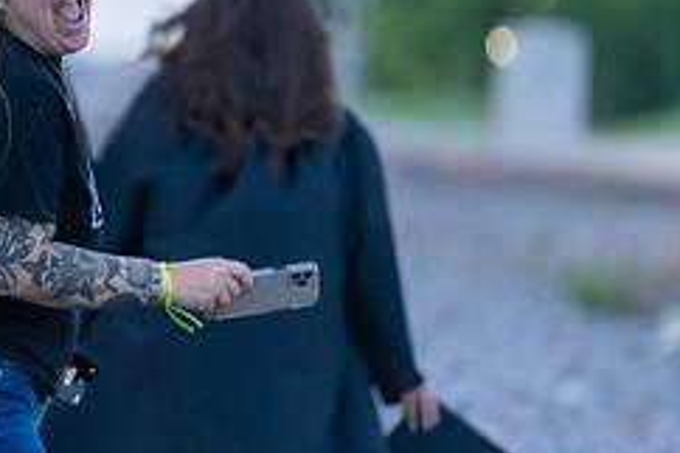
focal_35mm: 441
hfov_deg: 4.7
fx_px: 8324
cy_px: 35
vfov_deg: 3.1
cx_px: 59
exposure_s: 1/320
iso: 1600
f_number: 2.8
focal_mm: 184
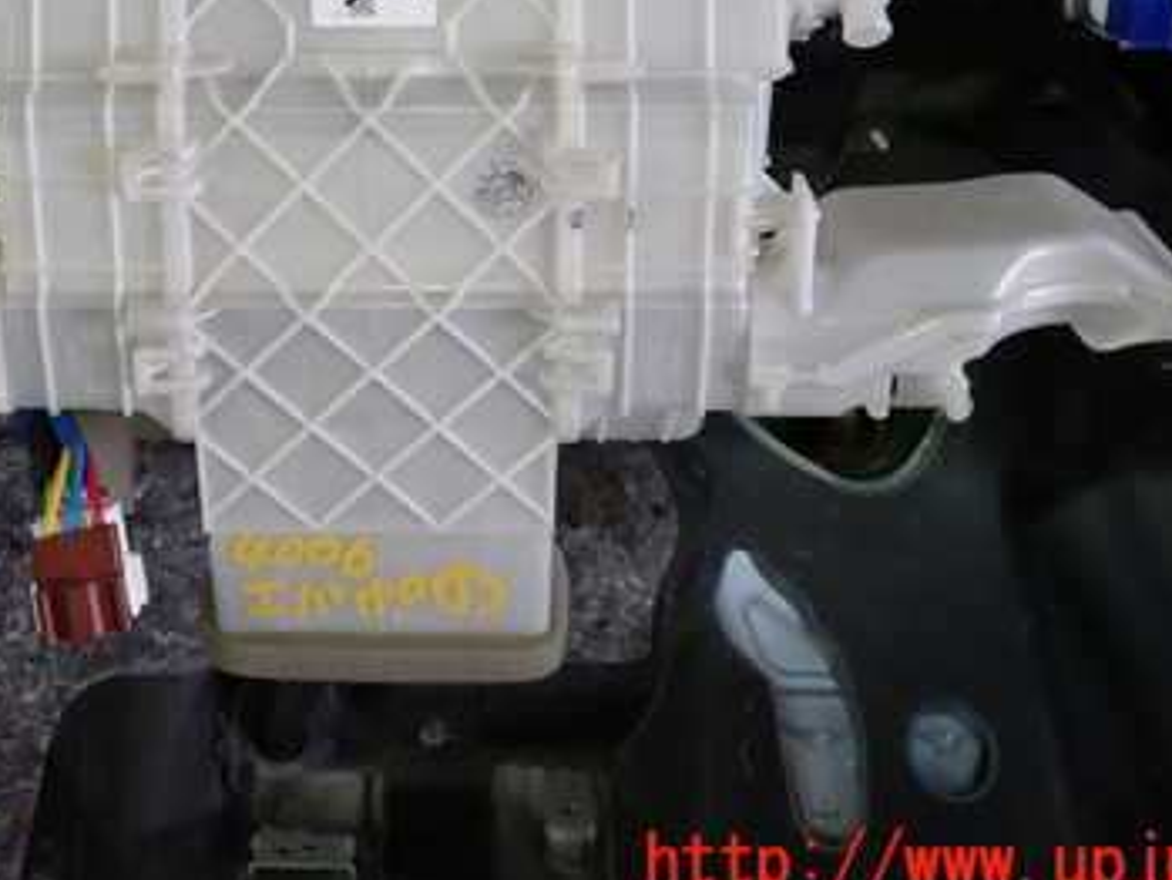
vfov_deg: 32.5
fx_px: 1456
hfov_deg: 43.3
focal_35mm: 43
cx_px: 396
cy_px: 151
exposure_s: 1/40
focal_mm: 4.5
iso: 200
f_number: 2
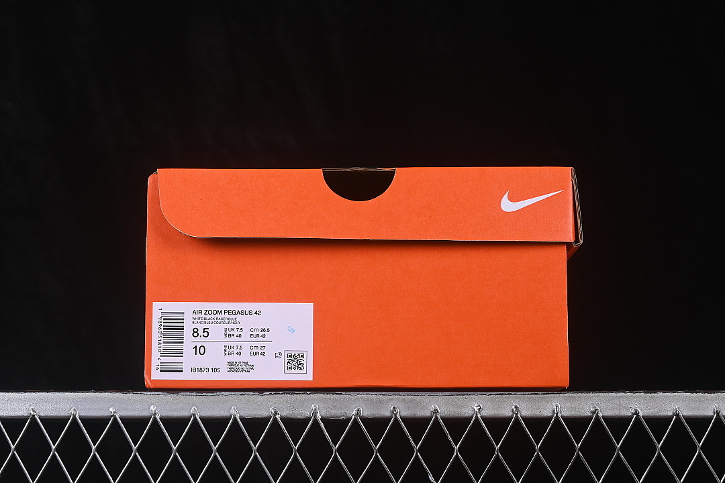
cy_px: 242
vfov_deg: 18.2
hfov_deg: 27.0
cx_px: 362
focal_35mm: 75
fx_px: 1510
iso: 160
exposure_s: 1/80
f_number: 8
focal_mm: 50
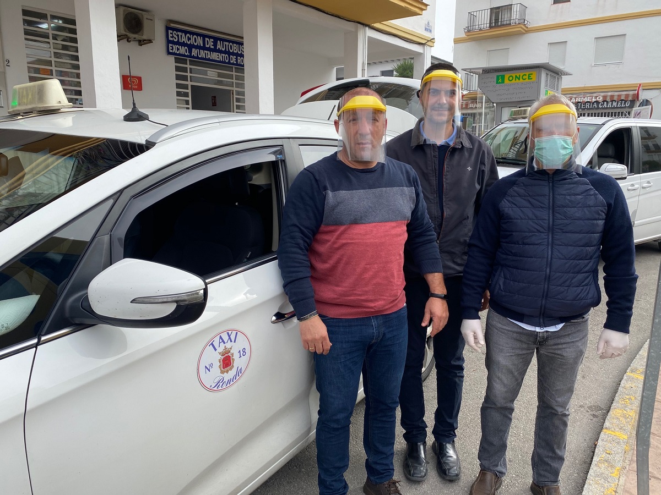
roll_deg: -1.2
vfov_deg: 53.1
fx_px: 496
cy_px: 248
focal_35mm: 26
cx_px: 330
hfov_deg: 67.3
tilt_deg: -10.3
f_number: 1.8
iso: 32
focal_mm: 4.25
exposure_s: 1/1125
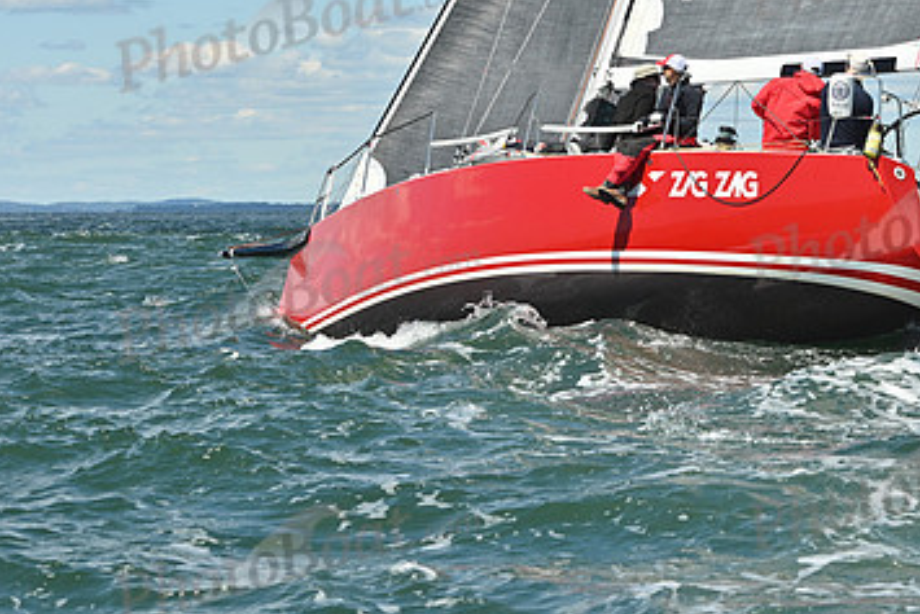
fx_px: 3963
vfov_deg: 8.8
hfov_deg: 13.2
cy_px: 123
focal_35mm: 155
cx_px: 617
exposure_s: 1/1600
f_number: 7.1
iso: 320
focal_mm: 95
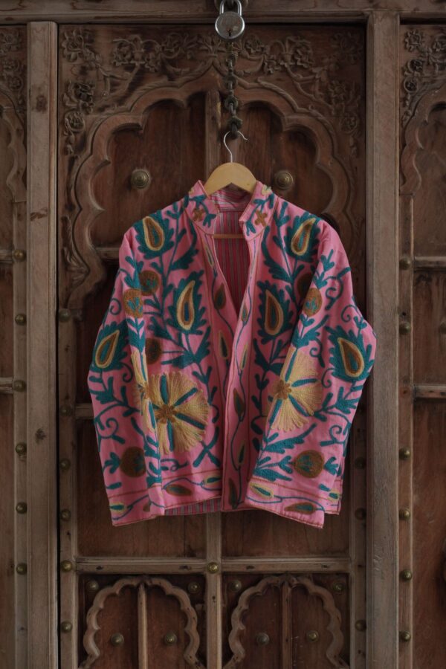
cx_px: 223
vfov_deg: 39.6
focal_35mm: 50
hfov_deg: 27.0
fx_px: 929
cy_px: 334
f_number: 9
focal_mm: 50
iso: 1600
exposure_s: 1/125
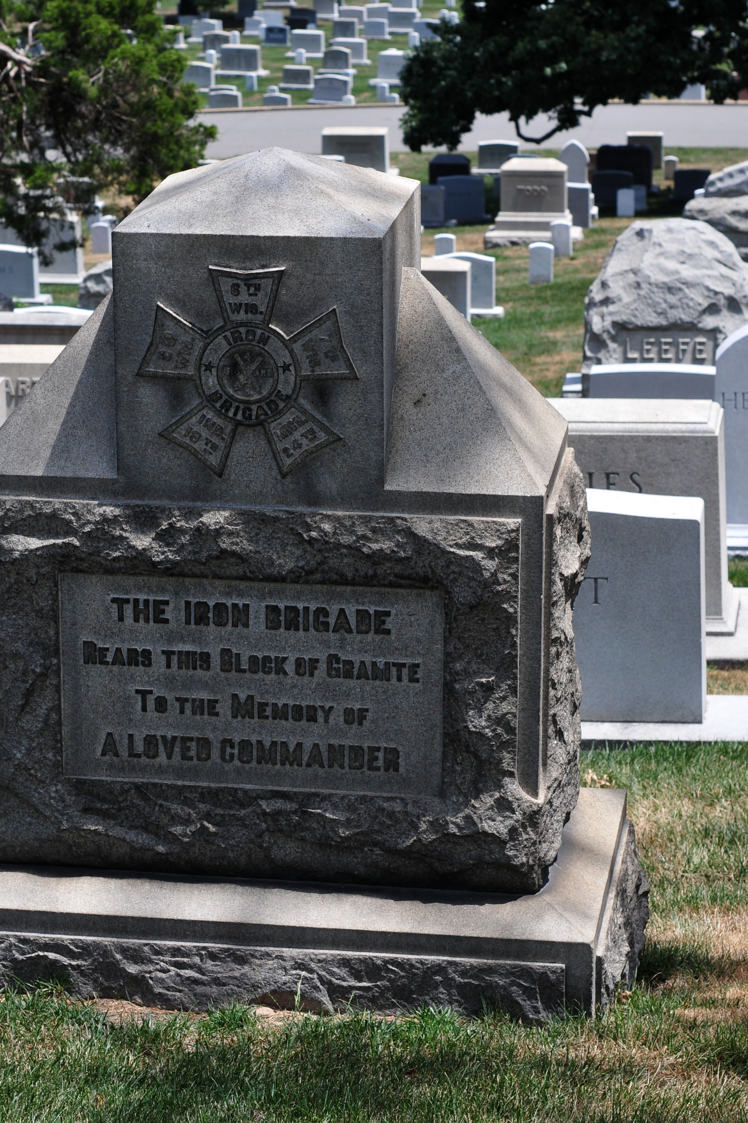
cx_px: 245
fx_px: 3335
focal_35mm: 107
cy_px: 460
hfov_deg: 12.8
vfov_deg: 19.1
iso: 200
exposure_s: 1/800
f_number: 5.6
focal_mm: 50
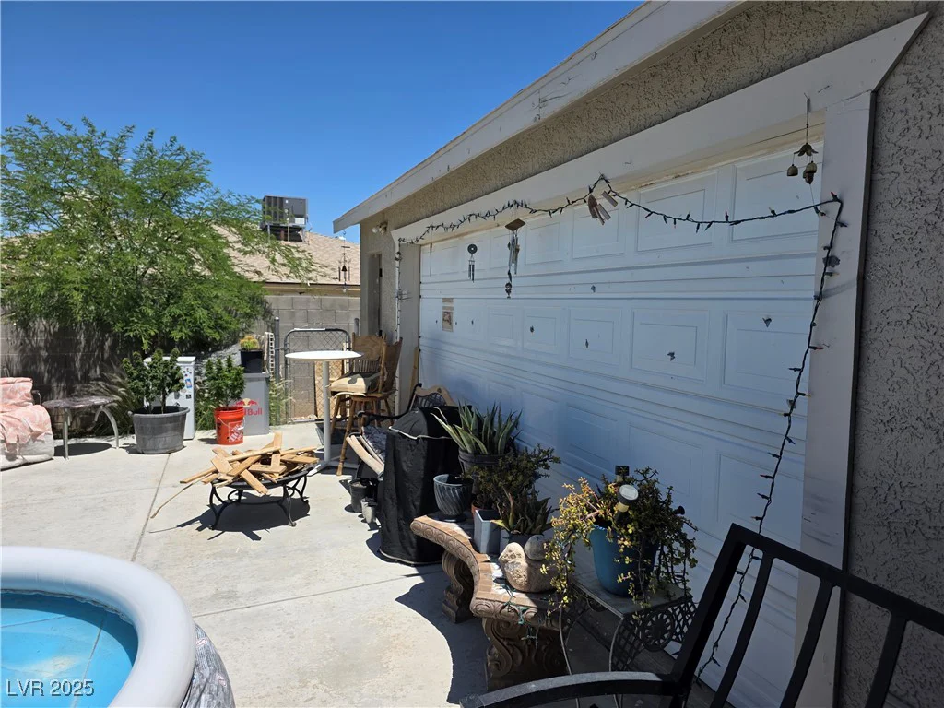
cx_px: 472
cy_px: 354
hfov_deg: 73.9
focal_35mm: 23
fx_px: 627
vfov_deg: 58.9
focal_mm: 6.3
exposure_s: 1/6809
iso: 80
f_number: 1.7
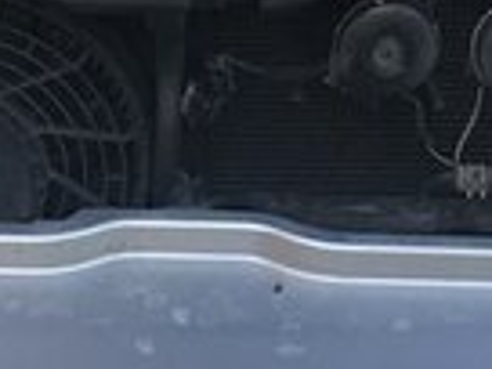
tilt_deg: -20.0
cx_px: 192
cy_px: -233
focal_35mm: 141
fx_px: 2004
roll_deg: +0.0
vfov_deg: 10.1
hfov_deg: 14.0
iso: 25
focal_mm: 4.15
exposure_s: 1/33
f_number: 2.2
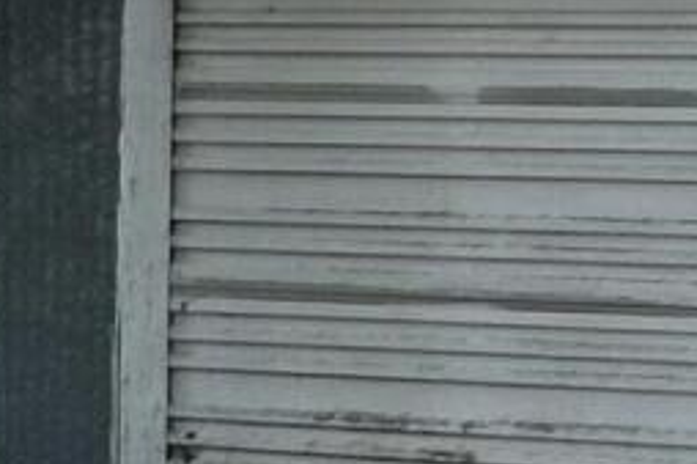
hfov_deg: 5.2
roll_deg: -2.3
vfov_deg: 3.5
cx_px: 966
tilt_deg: -0.6
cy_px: 148
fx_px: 7604
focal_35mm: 393
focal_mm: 6.86
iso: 64
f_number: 1.78
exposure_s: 1/513
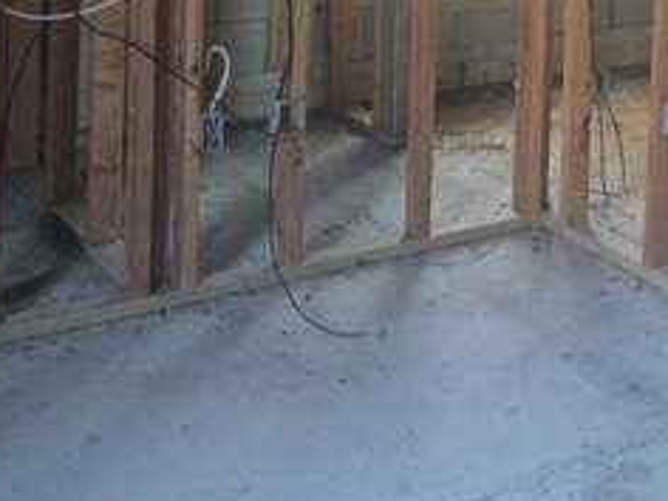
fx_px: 1505
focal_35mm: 78
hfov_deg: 24.3
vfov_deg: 17.4
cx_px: 600
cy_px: -198
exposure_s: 1/120
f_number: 1.8
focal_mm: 5.4
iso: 1600
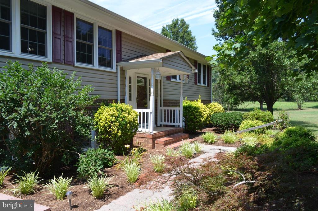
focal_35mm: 27
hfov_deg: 67.5
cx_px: 159
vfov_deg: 47.7
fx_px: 238
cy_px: 106
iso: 400
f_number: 9
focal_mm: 18
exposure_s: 1/320
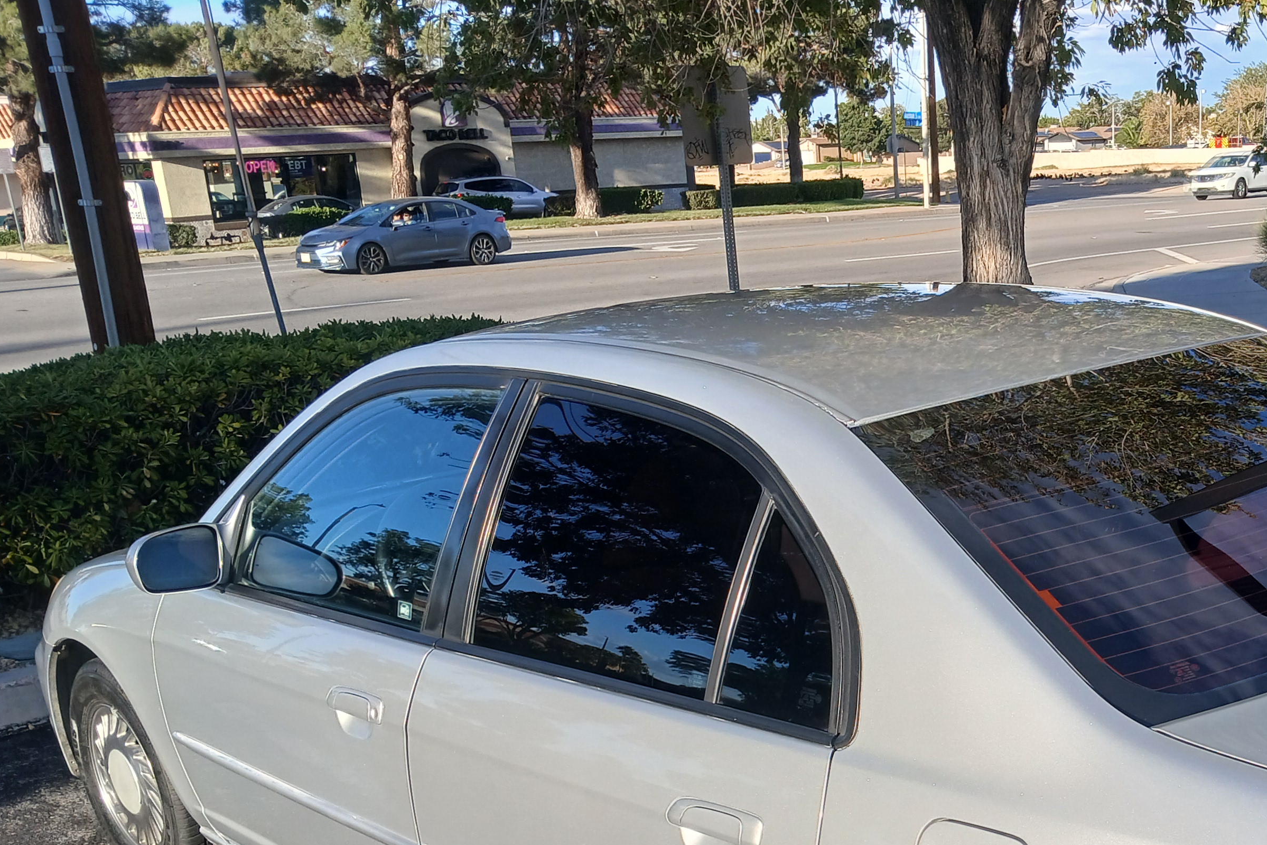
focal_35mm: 46
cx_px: 1039
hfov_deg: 40.7
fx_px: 1619
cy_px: 786
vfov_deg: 28.0
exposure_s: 1/335
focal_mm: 3.98
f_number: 1.8
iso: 20
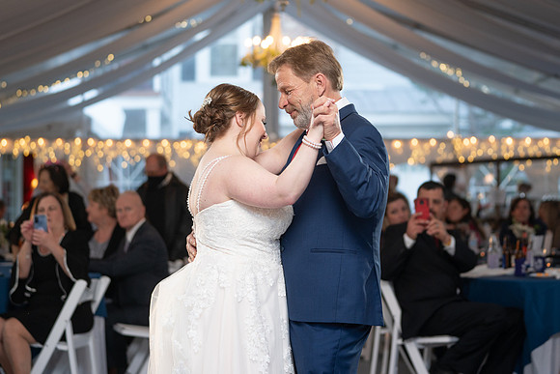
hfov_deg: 23.3
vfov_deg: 15.7
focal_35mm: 87
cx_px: 272
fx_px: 1356
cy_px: 154
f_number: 2.8
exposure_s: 1/250
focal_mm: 73
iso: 500
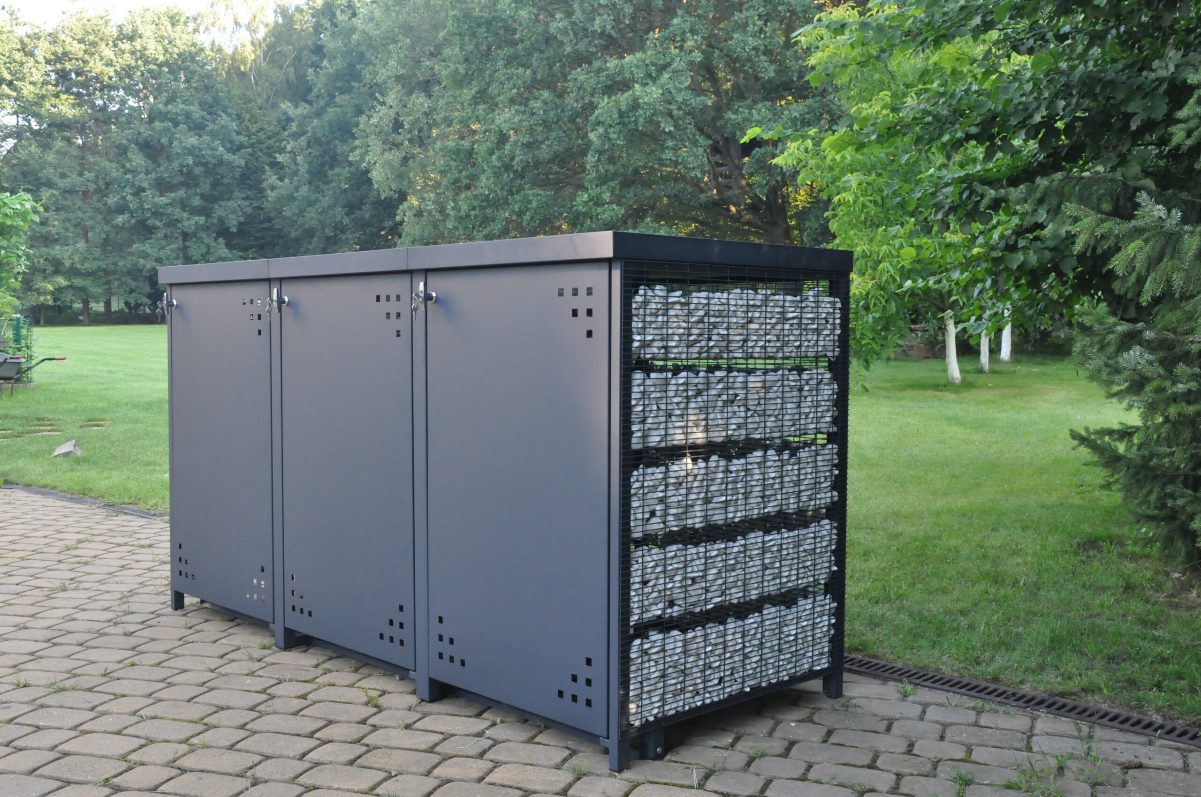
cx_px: 600
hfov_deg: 51.3
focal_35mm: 38
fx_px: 1249
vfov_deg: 35.4
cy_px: 398
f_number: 9
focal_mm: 25
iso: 1600
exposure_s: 1/80
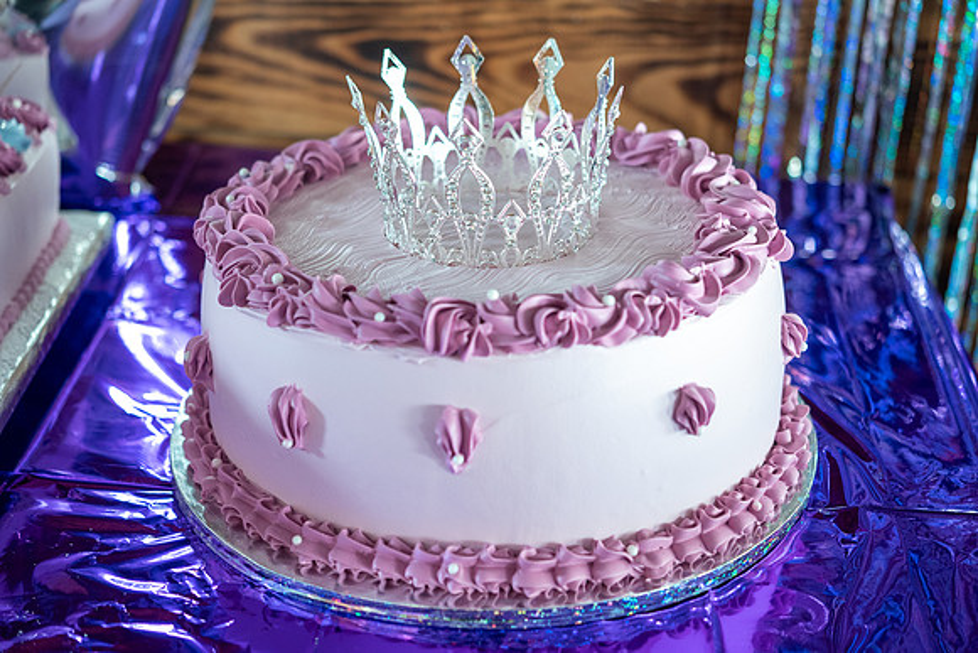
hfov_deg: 33.4
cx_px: 489
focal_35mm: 60
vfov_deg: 22.6
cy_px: 326
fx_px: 1630
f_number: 4
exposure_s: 1/100
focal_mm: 60
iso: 1600
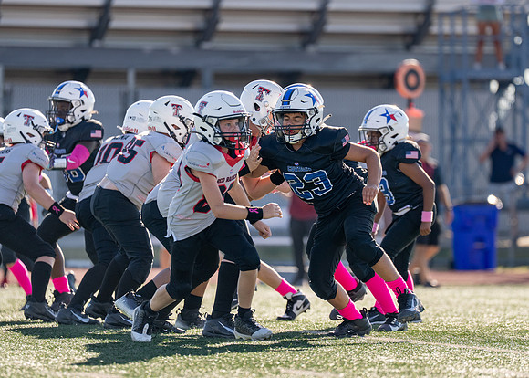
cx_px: 300
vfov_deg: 4.5
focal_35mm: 322
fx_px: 4834
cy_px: 174
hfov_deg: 6.3
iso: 160
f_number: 2.8
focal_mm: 200
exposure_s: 1/2500
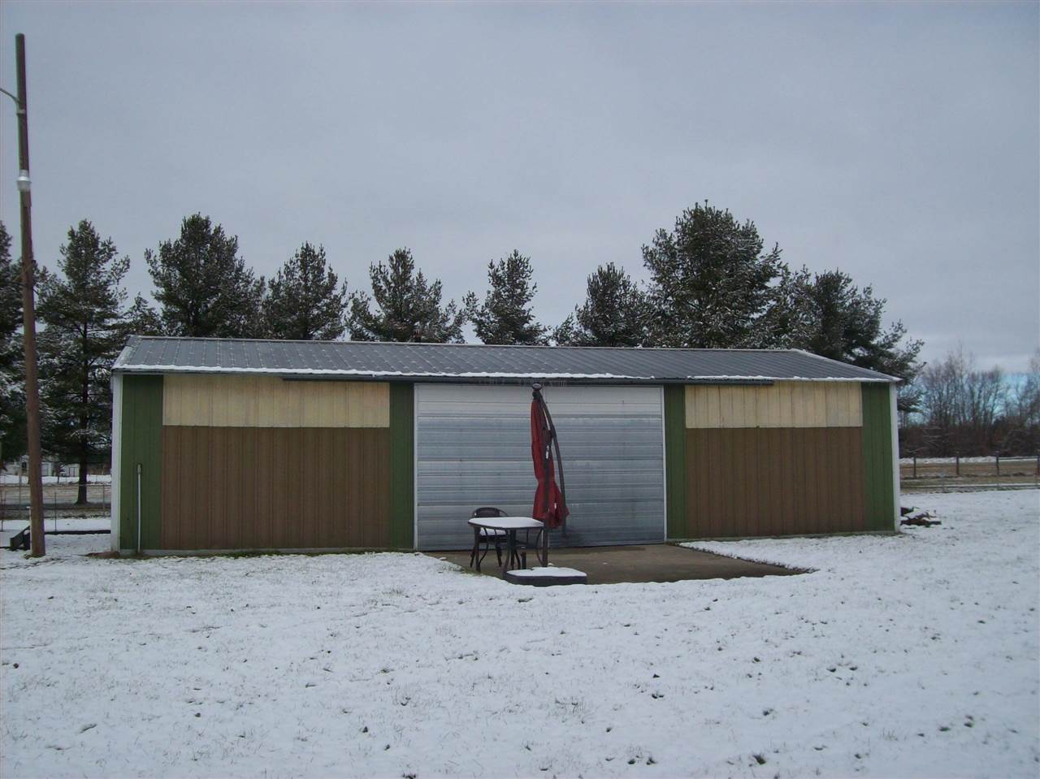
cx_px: 520
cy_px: 390
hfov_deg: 51.4
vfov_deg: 39.6
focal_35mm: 36
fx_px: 1081
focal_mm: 6
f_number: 4.8
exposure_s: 1/688
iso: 80
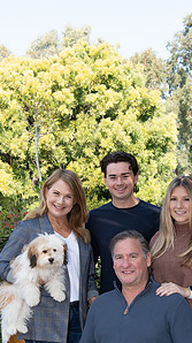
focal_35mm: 57
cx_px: 126
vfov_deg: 36.1
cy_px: 242
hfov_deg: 21.0
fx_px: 517
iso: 250
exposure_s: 1/160
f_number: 8
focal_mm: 36
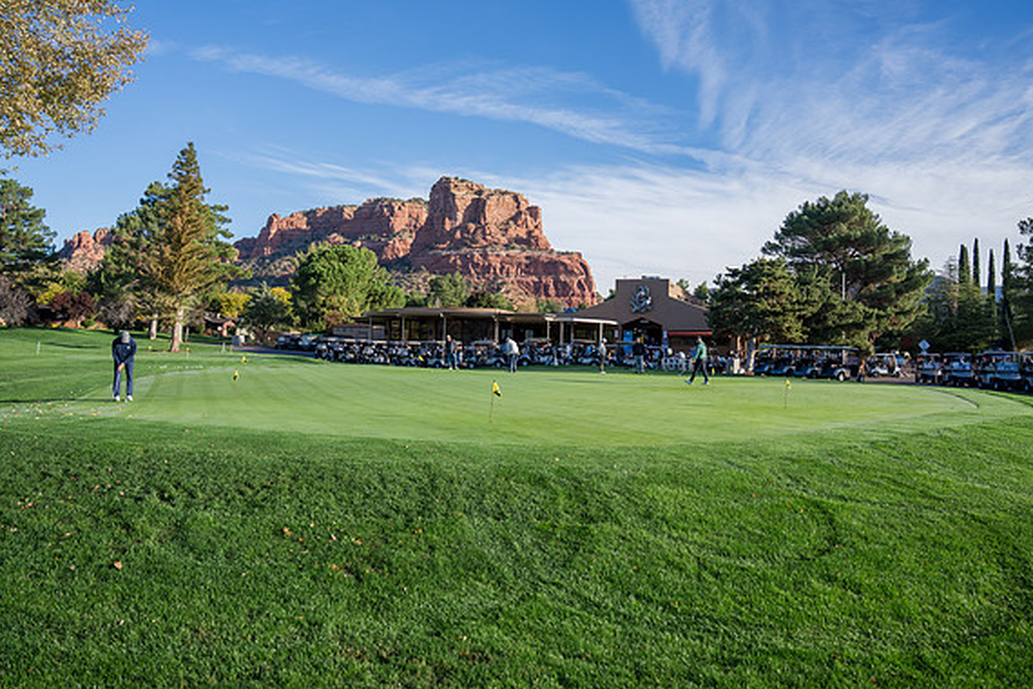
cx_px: 522
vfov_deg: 51.3
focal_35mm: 25
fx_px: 717
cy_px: 340
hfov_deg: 71.5
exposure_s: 1/1250
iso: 320
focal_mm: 24
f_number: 4
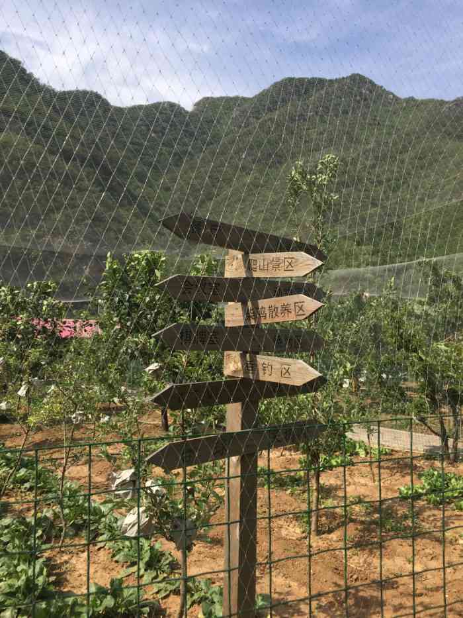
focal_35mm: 29
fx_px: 517
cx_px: 232
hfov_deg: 48.2
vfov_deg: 61.7
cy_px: 309
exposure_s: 1/1412
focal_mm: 4.15
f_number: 2.2
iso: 32
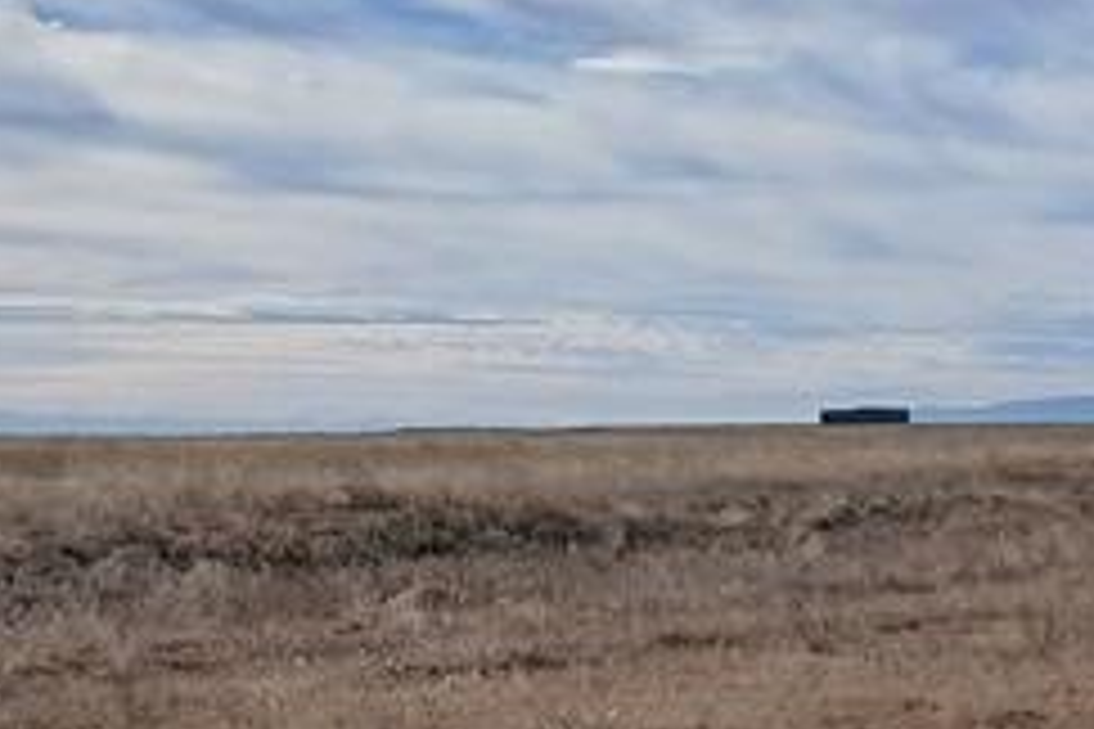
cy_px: 565
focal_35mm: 114
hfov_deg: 17.9
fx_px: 3464
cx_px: 468
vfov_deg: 12.0
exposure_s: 1/1387
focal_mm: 3.98
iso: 20
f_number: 1.8
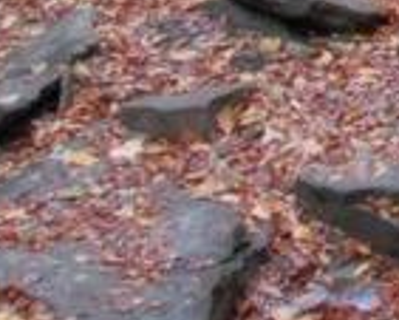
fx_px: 2363
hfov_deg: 8.5
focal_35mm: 200
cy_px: -476
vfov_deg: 7.2
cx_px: 1060
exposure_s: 1/2.5
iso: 400
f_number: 22
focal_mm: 20
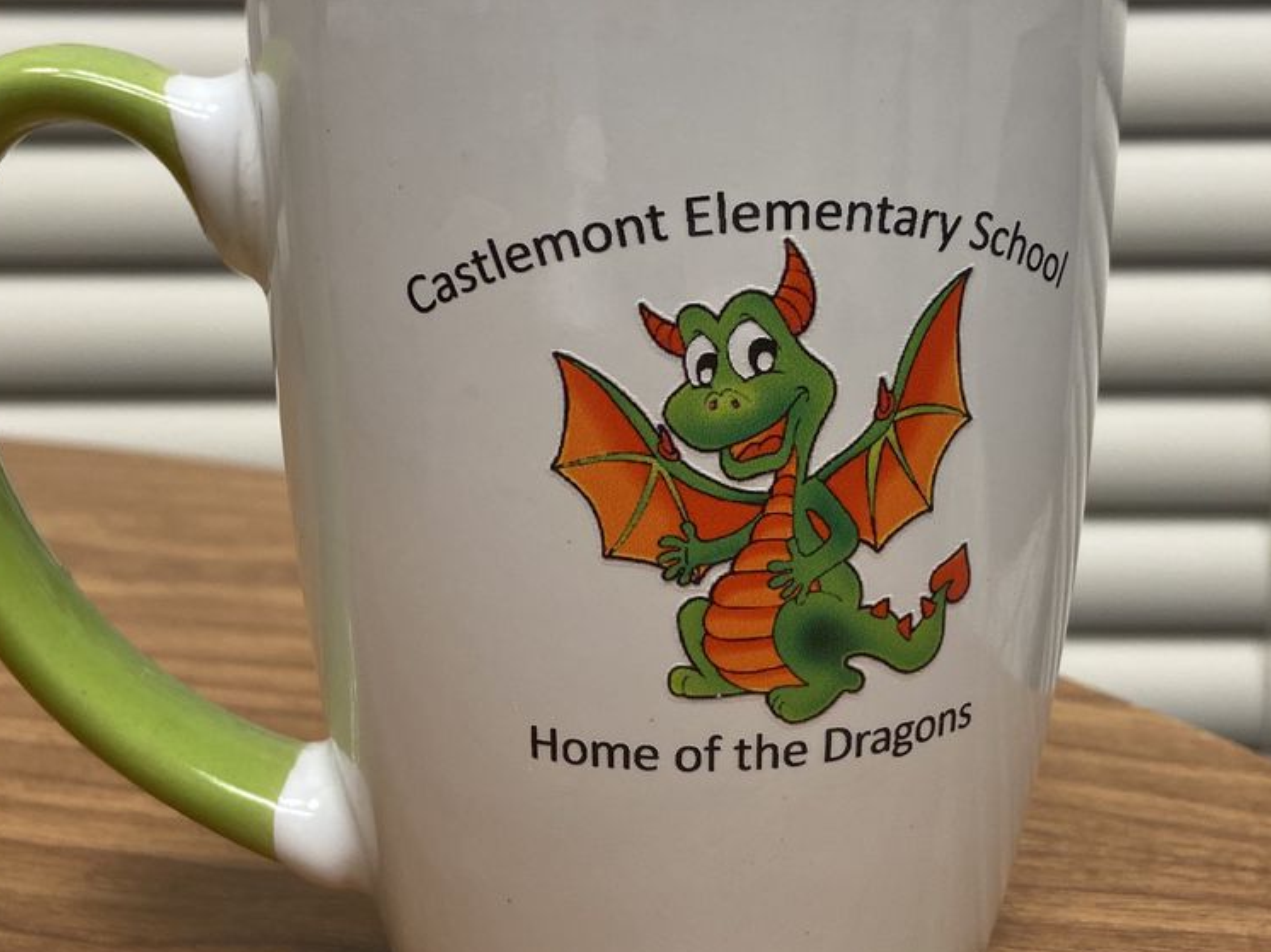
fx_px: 1945
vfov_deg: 27.4
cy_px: 364
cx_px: 646
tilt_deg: -10.7
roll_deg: +0.5
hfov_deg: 36.2
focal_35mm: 53
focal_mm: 4.25
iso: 64
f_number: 1.8
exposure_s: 1/60
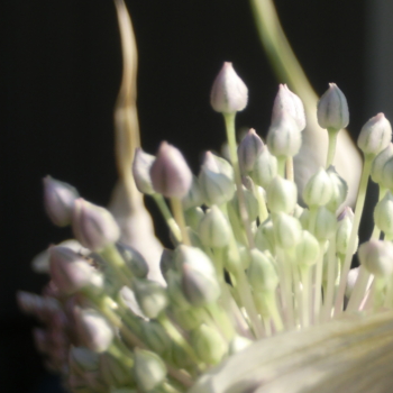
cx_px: 432
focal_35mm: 202
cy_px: 141
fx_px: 2595
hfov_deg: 8.6
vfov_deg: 8.7
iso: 80
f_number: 5.2
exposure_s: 1/320
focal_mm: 17.45
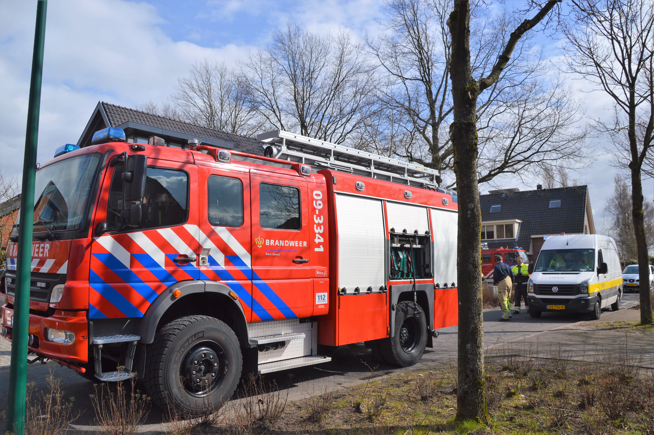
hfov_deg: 67.4
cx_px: 327
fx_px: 490
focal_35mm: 27
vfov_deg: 47.8
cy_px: 218
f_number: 9
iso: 100
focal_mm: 18
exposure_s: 1/320
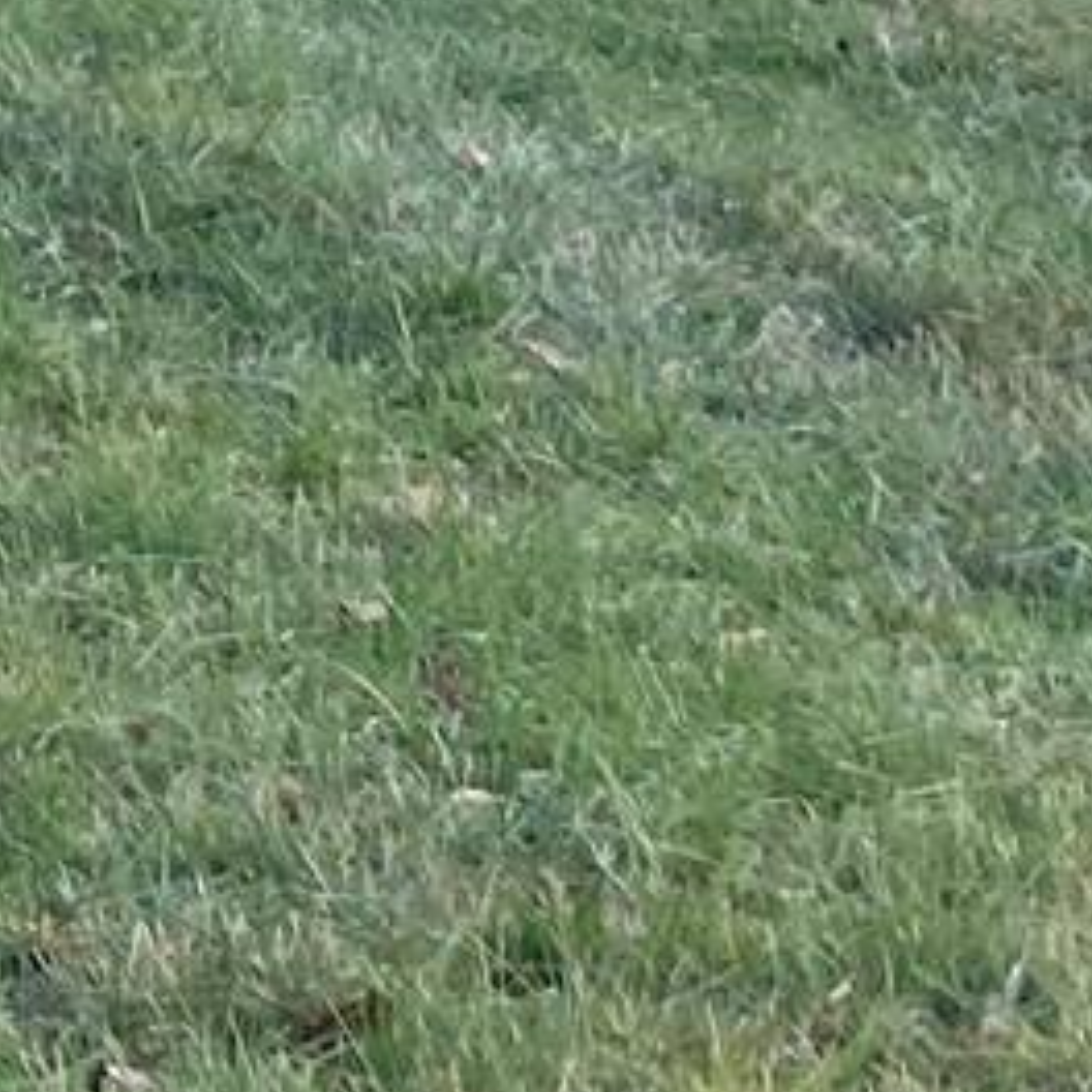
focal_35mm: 192
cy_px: -695
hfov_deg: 8.6
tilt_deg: +1.0
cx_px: -1063
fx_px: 6853
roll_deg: +2.0
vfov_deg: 8.8
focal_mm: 3.99
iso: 20
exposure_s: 1/495
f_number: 1.8
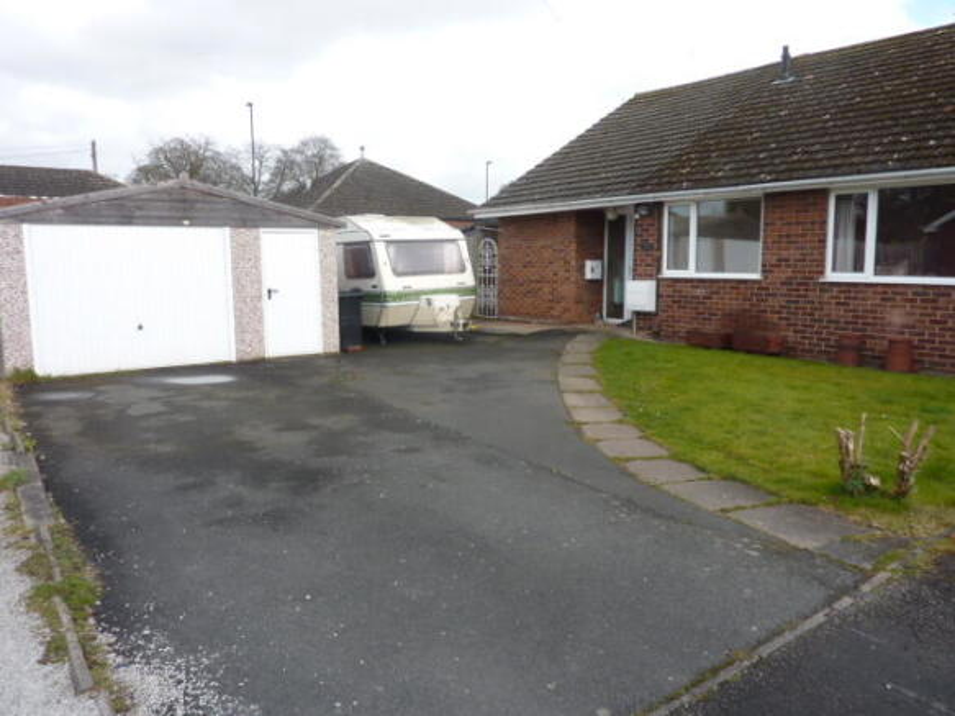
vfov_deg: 54.9
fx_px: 690
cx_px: 478
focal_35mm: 25
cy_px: 358
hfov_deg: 69.4
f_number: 4
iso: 100
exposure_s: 1/250
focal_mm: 4.1
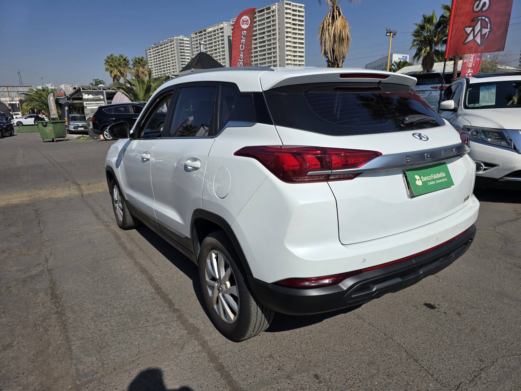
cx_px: 260
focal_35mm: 23
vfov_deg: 58.9
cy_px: 196
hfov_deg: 73.9
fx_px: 346
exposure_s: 1/1521
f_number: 1.7
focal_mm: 6.3
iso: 12
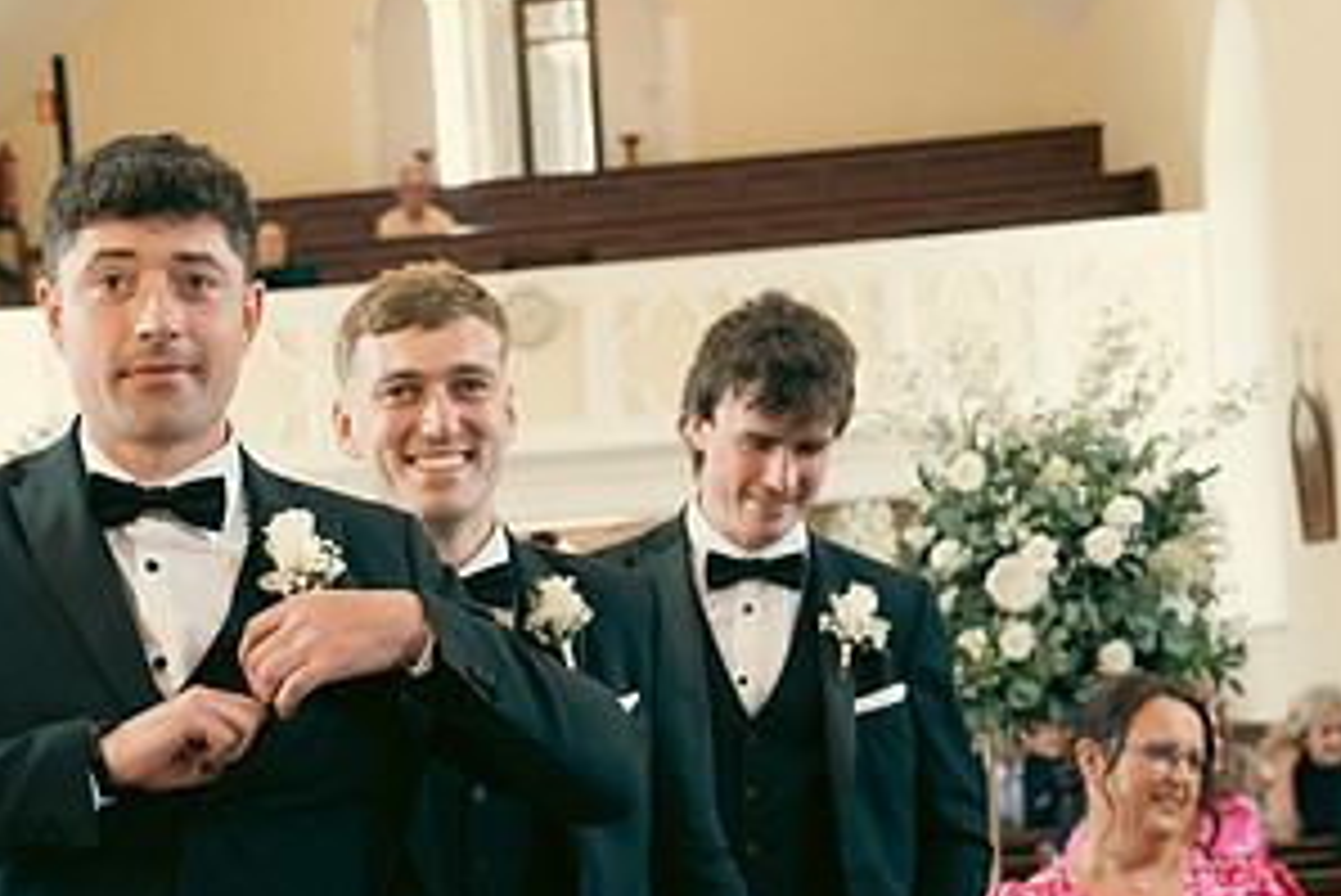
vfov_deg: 18.5
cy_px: 853
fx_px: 2683
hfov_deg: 27.7
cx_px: 360
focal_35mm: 72
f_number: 3.5
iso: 3200
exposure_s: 1/250
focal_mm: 37
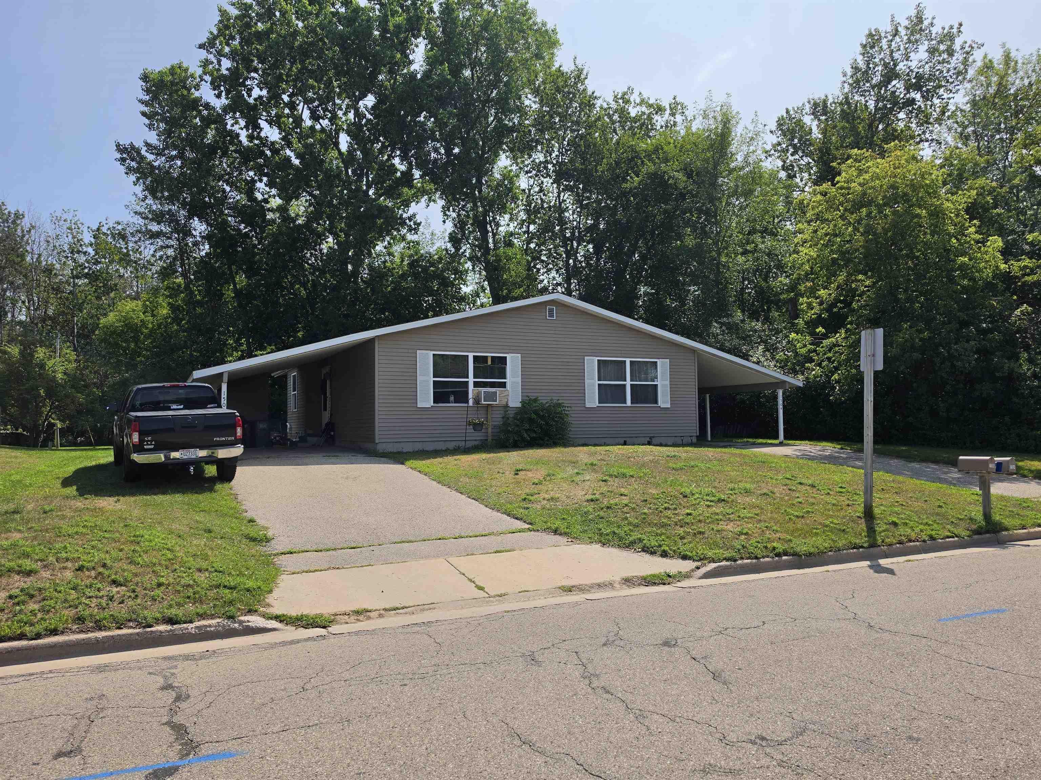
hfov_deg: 73.9
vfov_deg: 58.9
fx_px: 692
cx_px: 520
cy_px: 390
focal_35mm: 23
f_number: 1.4
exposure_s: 1/7939
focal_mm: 6.5
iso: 40
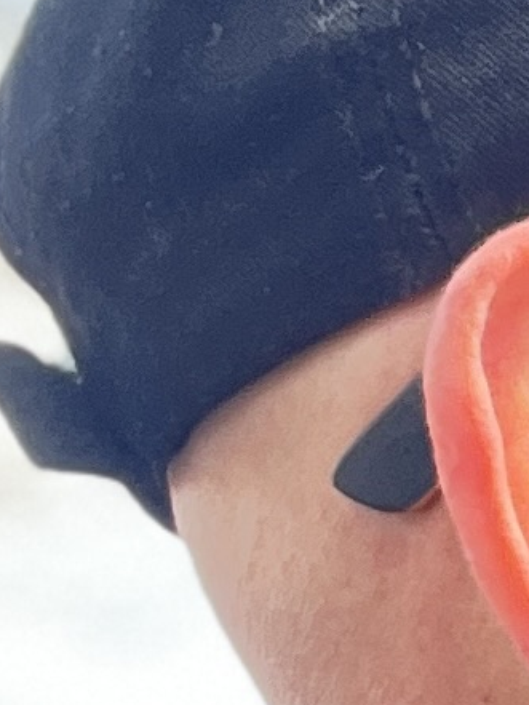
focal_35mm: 210
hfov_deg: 6.4
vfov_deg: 9.0
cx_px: 1708
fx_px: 4277
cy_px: 1328
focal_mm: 2.71
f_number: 2.2
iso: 64
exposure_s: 1/121
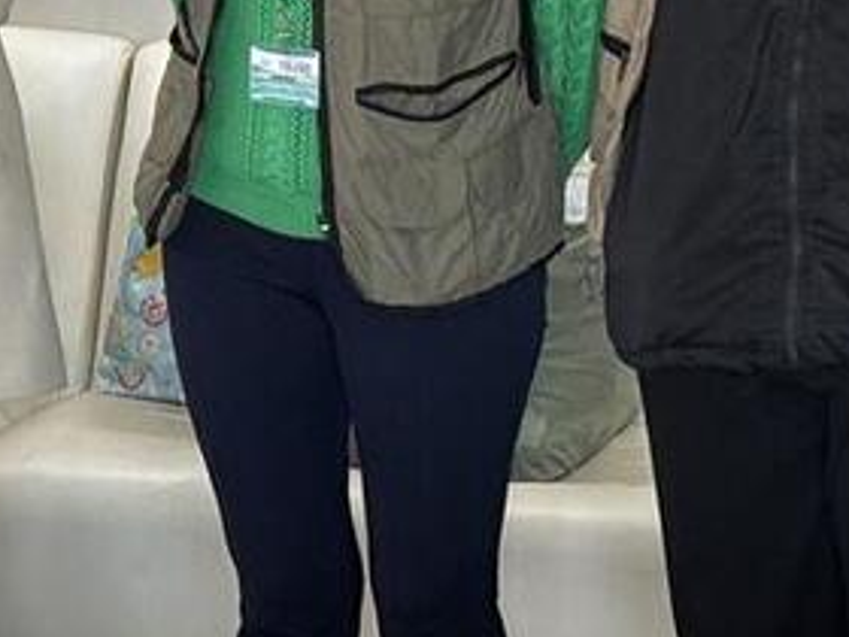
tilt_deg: -6.6
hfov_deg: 8.7
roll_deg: +0.5
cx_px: -343
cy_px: 18
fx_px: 5469
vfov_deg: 6.6
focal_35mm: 223
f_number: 1.6
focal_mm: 5.96
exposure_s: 1/40
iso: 160
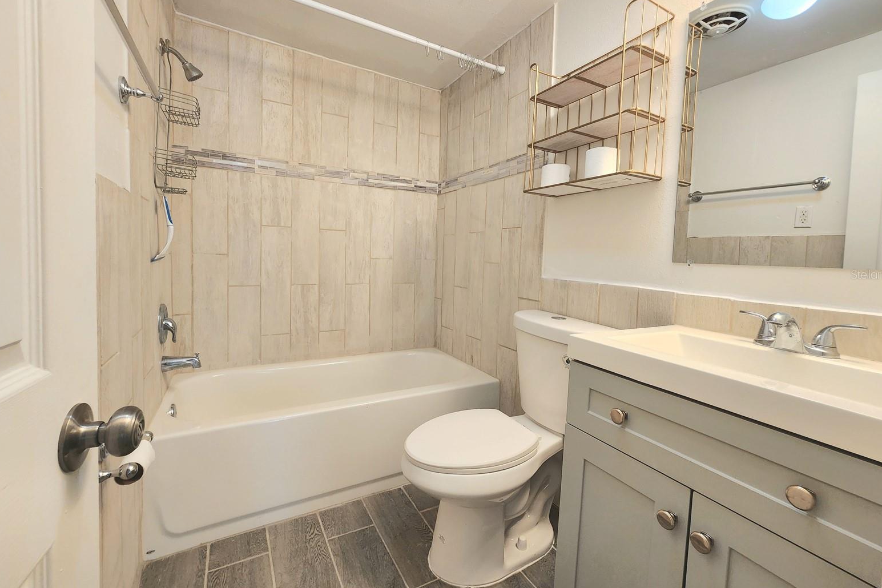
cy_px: 274
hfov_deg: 104.2
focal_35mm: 14
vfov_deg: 81.1
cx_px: 448
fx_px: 343
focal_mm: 2.2
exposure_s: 1/60.2
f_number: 2.2
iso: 200
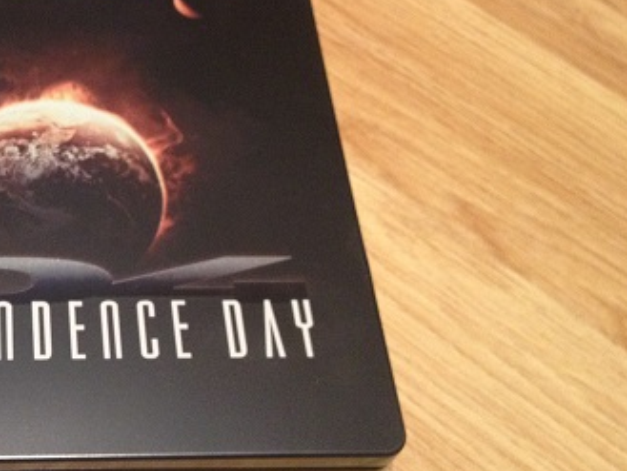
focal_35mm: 68
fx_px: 1232
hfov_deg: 27.4
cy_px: 160
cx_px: 53
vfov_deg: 21.6
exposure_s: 1/20
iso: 250
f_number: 2.4
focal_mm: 4.28
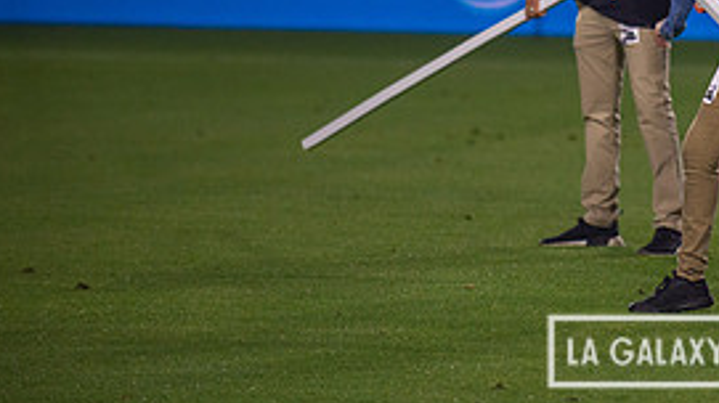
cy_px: -46
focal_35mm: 449
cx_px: 735
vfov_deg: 2.7
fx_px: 8554
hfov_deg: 4.8
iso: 1600
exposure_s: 1/2500
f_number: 2.8
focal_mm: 200
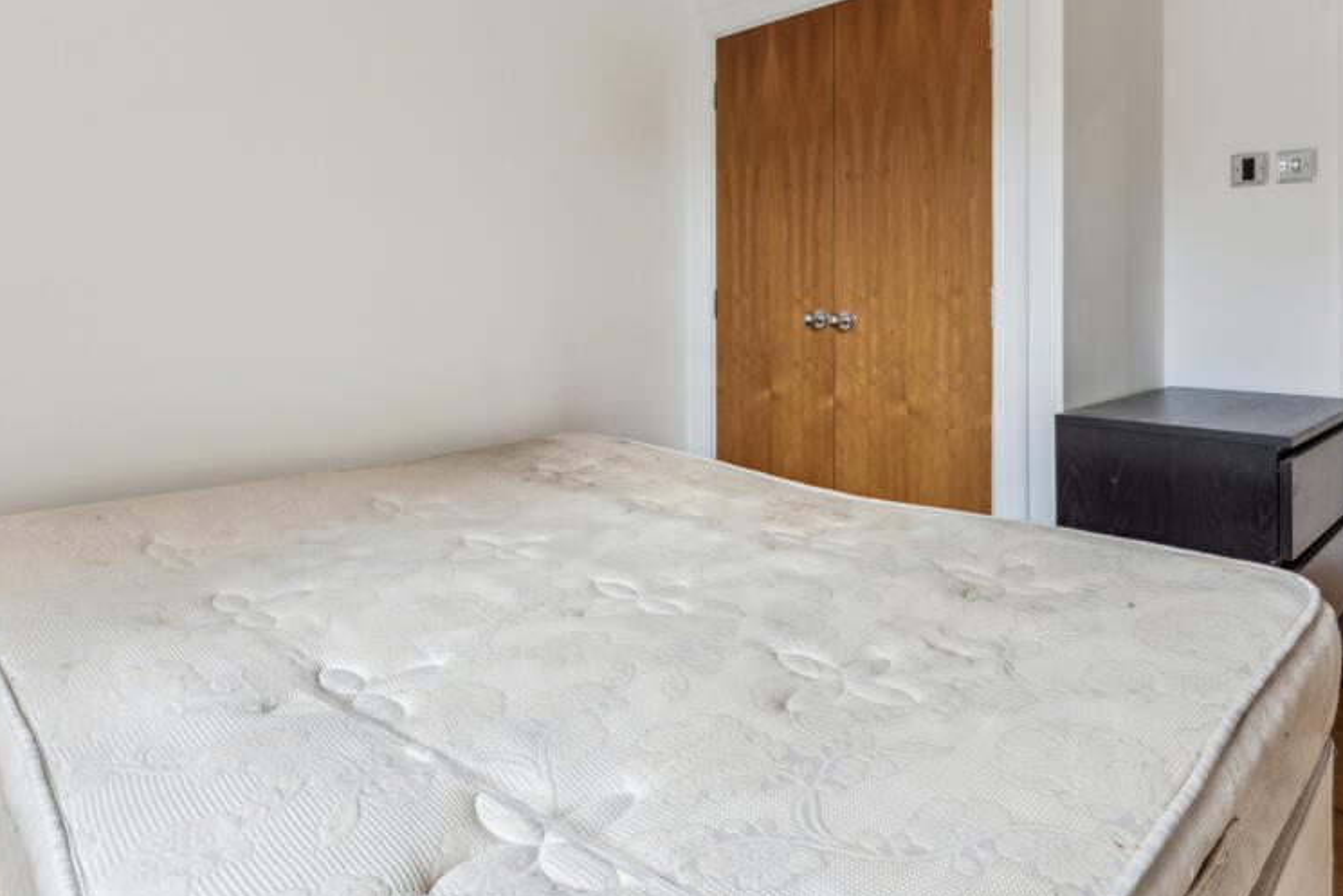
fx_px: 821
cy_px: 324
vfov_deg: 56.4
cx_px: 703
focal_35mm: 22
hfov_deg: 78.5
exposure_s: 1/20
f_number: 11
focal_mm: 16
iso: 400
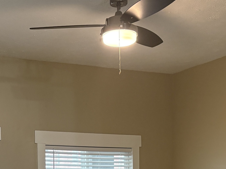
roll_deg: +1.0
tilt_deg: -1.5
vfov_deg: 19.4
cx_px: 79
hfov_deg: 27.3
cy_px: 208
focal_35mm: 71
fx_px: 464
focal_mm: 5.96
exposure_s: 1/60
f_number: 1.6
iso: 250
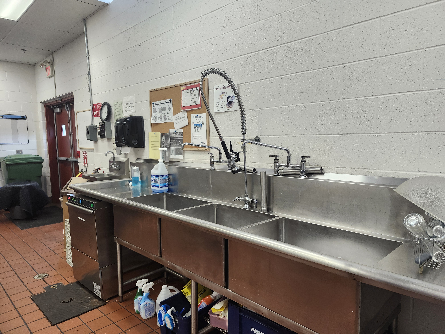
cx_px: 222
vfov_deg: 58.9
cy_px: 167
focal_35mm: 23
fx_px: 296
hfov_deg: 73.9
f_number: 1.8
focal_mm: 5.54
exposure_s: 1/120
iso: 250
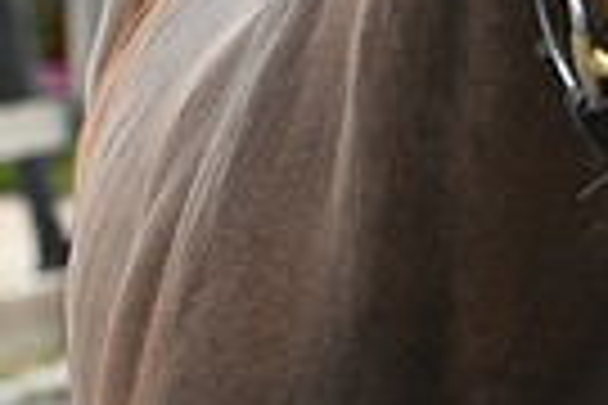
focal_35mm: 472
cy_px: -232
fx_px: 7971
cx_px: 1270
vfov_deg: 2.9
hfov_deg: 4.3
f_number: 5.6
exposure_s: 1/1250
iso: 2000
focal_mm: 110
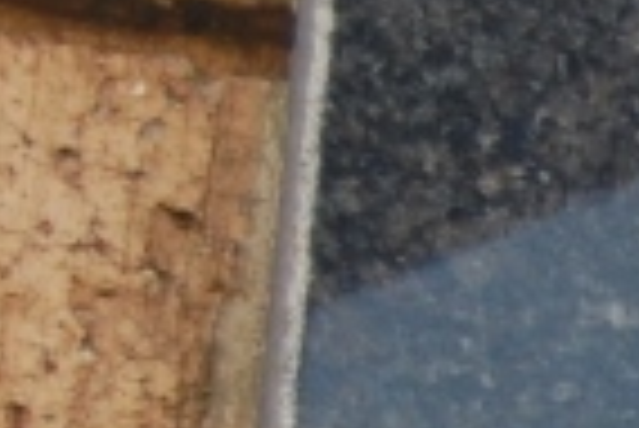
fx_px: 7303
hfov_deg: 4.8
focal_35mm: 411
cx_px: 1998
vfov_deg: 3.3
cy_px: 1138
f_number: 5.6
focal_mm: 38
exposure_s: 1/125
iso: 250
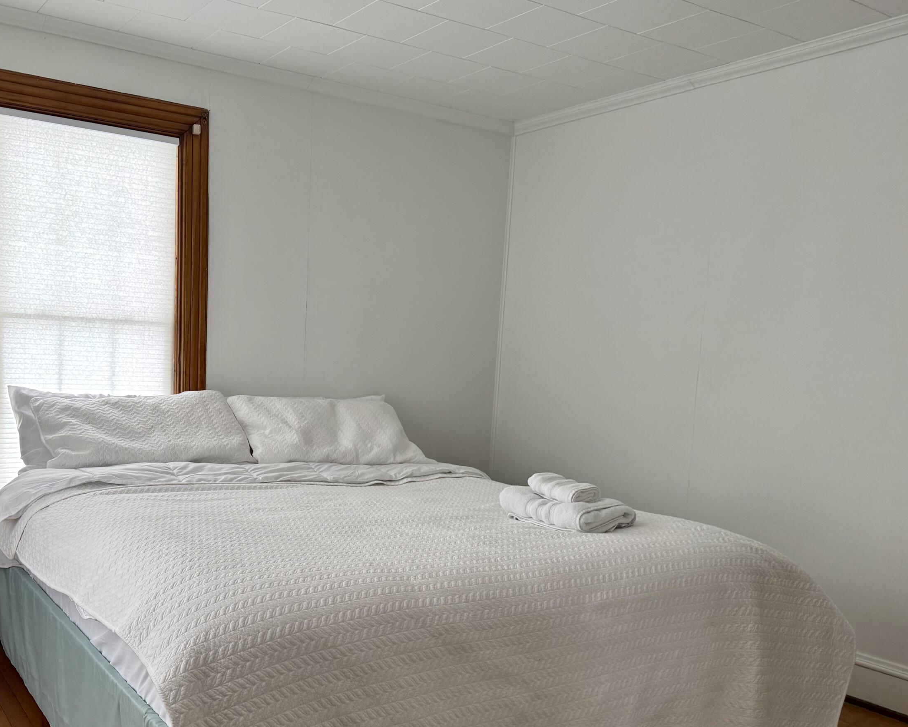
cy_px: 439
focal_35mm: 32
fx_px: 860
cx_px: 338
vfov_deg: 45.5
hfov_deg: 55.0
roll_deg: -2.1
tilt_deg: -6.0
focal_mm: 6.76
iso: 200
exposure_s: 1/150
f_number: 1.78
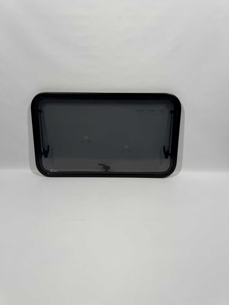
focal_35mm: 24
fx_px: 212
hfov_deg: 56.8
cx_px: 114
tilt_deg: -19.6
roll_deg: -0.3
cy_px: 152
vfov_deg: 71.6
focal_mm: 6.76
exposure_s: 1/267
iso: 64
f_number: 1.78
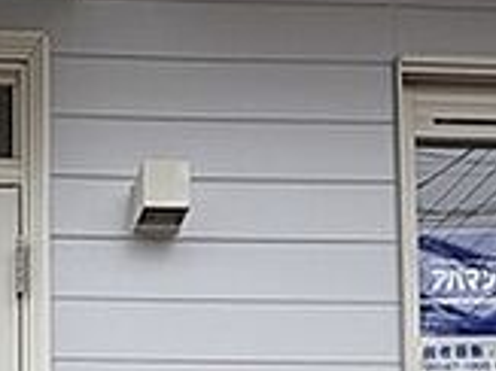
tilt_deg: +2.9
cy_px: 587
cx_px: 12
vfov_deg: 21.4
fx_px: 787
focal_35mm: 55
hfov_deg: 32.5
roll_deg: +0.4
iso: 40
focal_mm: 2.22
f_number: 2.2
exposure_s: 1/440
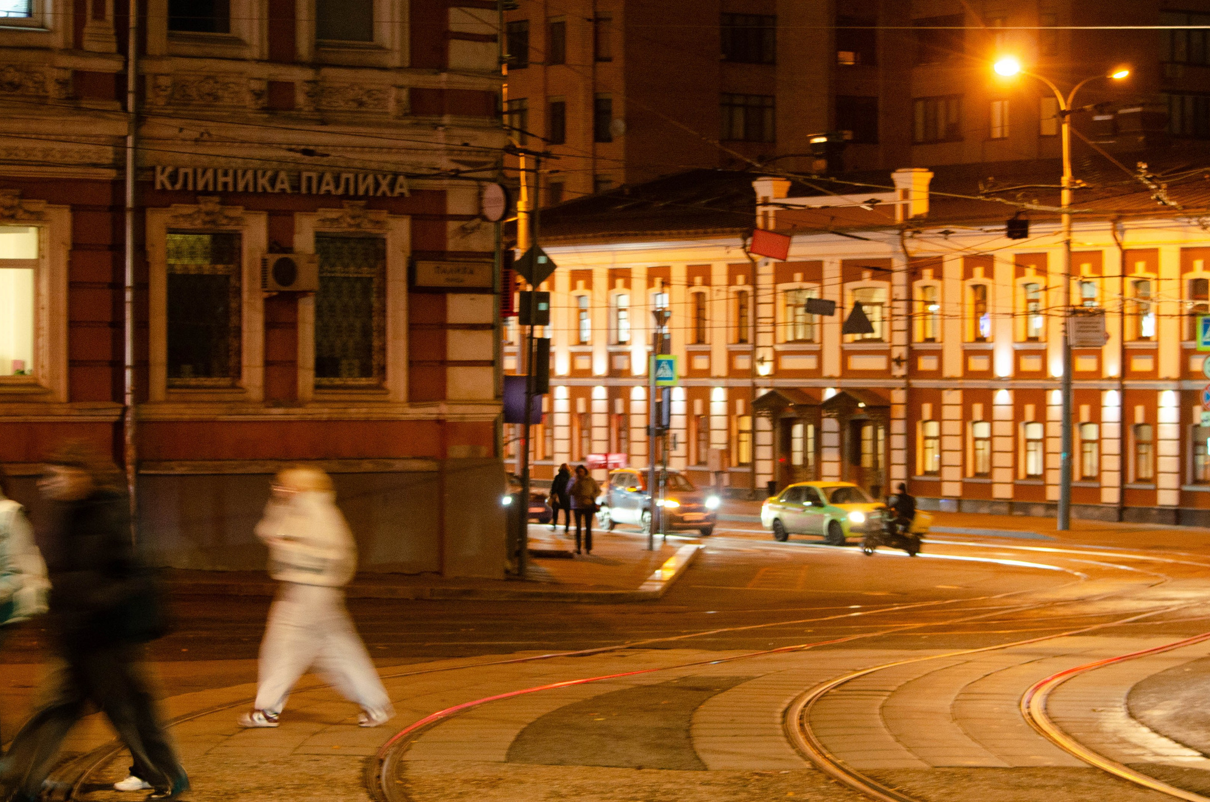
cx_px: 754
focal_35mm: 106
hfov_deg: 19.3
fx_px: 3556
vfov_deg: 12.9
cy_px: 465
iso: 640
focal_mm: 55
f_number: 4.5
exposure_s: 1/8
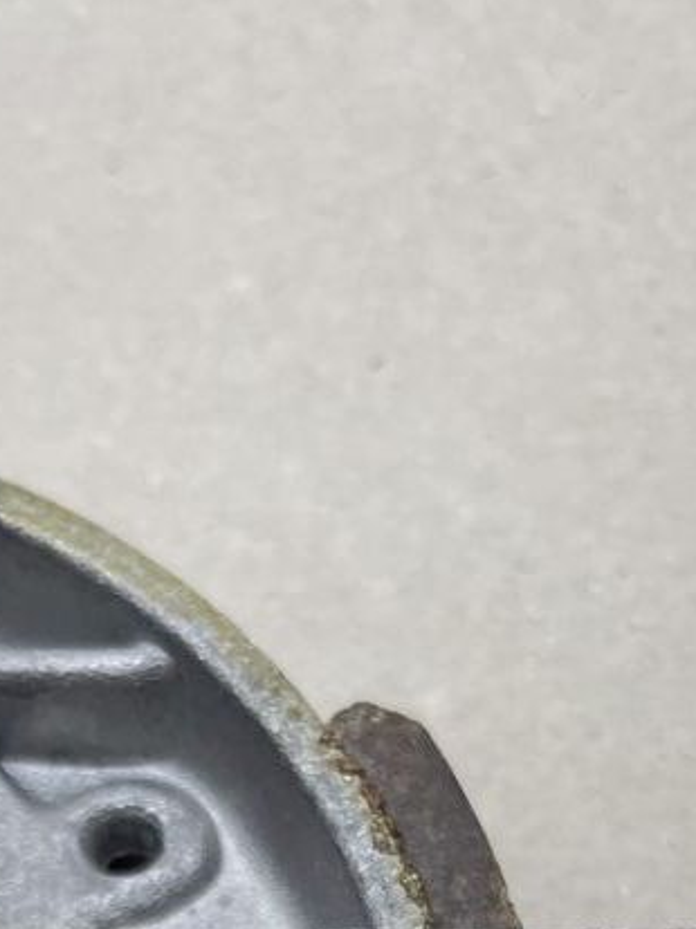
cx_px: 355
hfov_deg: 16.8
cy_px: 1463
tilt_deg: -65.2
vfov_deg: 19.0
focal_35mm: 88
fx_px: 2362
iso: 64
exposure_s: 1/100
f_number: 1.6
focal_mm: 4.2
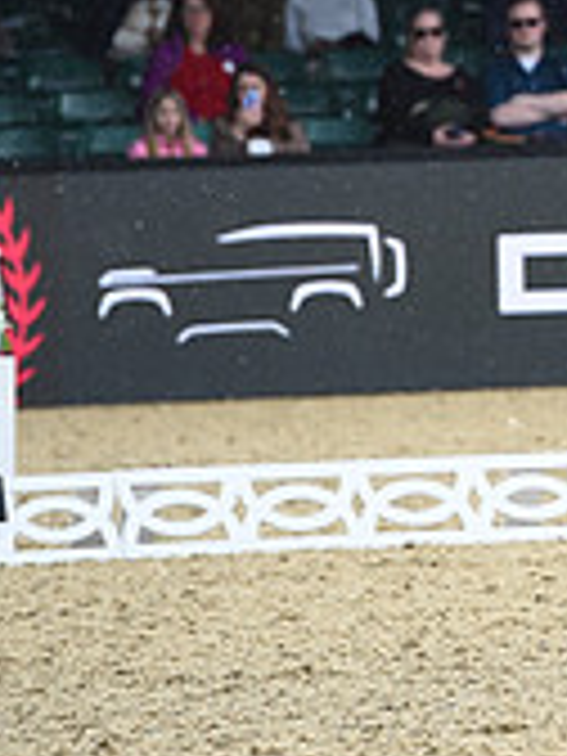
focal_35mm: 612
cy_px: -76
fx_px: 13366
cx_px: 1260
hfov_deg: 2.4
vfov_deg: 3.2
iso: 720
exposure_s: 1/1250
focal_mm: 185
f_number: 5
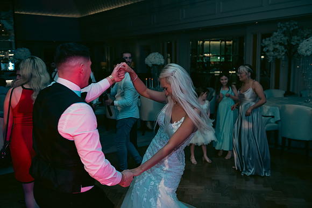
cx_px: 156
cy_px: 104
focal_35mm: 38
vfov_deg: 35.1
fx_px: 329
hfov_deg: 50.7
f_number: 3.5
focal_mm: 38
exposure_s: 1/160
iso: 640
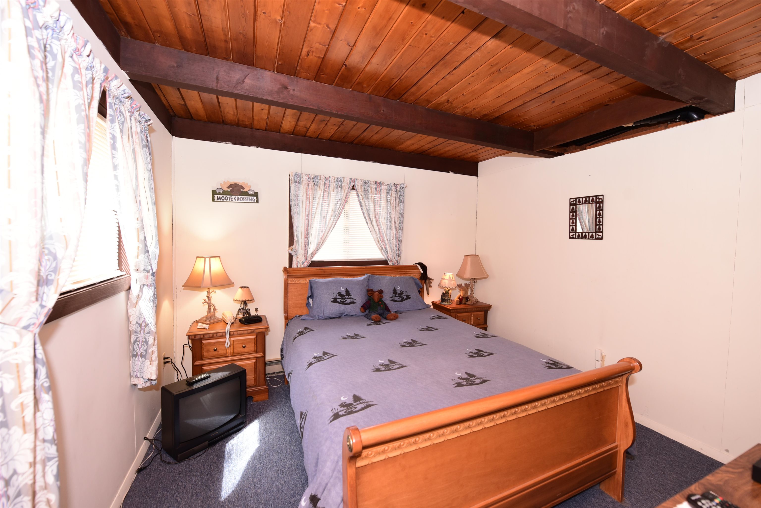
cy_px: 254
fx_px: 296
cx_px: 380
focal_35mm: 14
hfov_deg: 104.2
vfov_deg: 81.2
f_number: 4.5
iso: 640
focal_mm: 14
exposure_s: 1/60
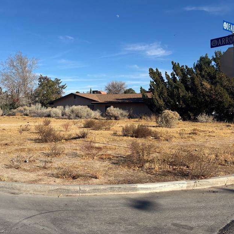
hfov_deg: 43.0
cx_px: 71
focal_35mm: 38
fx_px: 291
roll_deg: -0.3
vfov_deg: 43.9
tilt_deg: -2.7
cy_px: 119
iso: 50
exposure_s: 1/4425
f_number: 1.6
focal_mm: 5.96
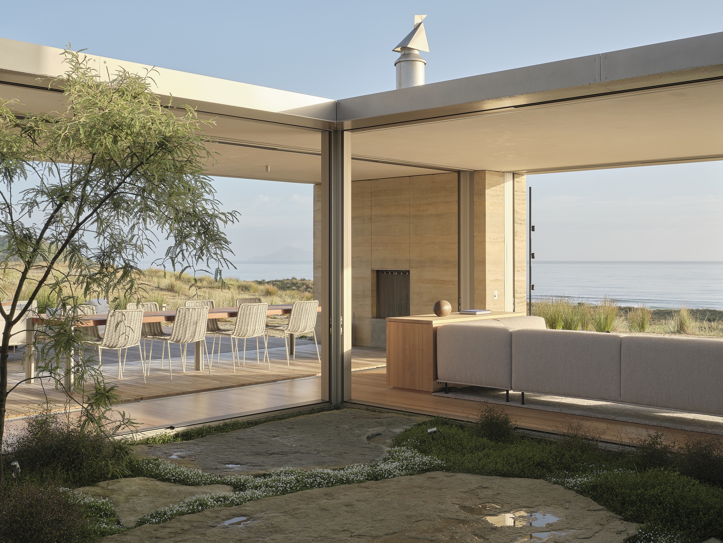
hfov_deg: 46.8
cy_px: 272
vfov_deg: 36.0
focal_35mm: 40
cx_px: 362
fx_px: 835
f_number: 16
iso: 200
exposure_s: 1/50
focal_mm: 50.8
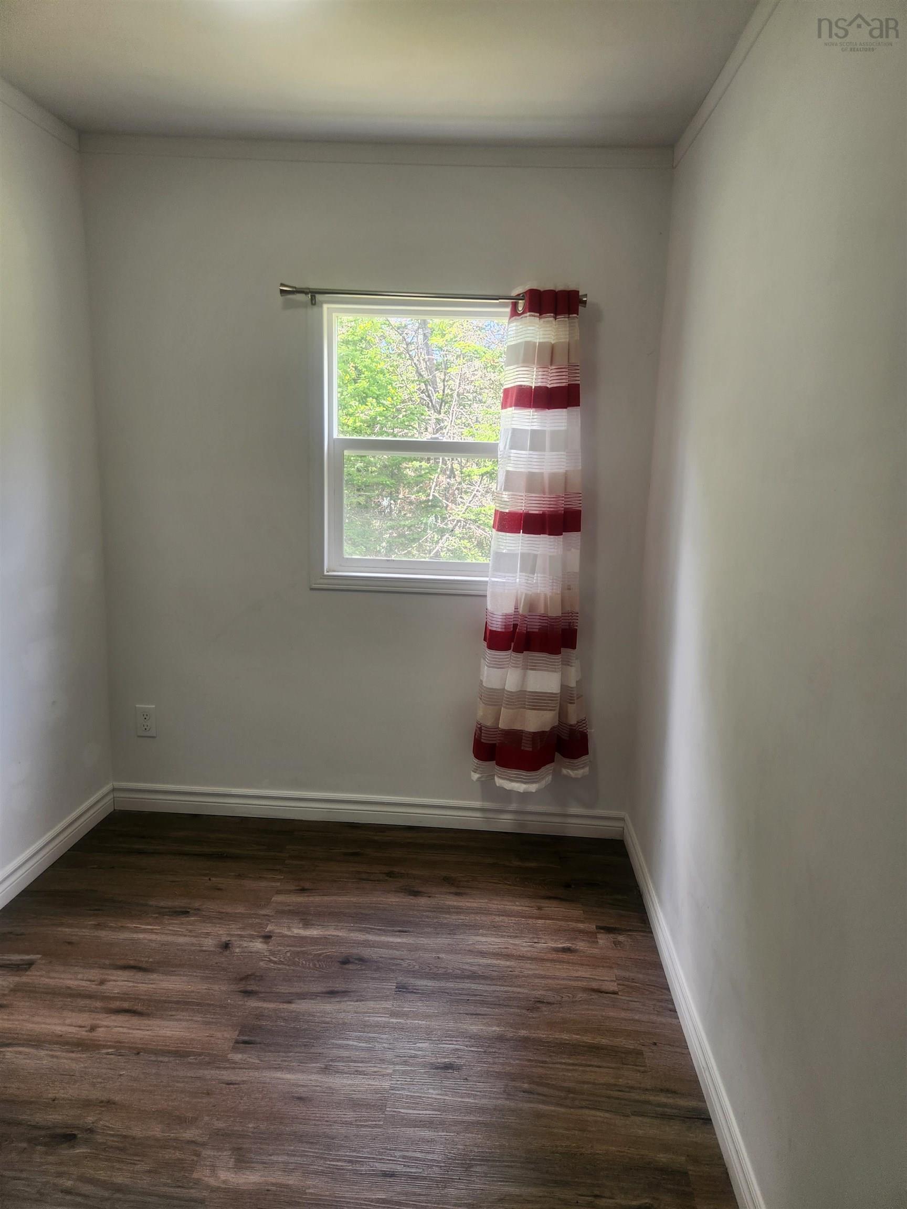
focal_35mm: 23
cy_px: 604
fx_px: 804
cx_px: 454
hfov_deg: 58.9
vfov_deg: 73.9
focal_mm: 5.4
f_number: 1.8
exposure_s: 1/120
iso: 64
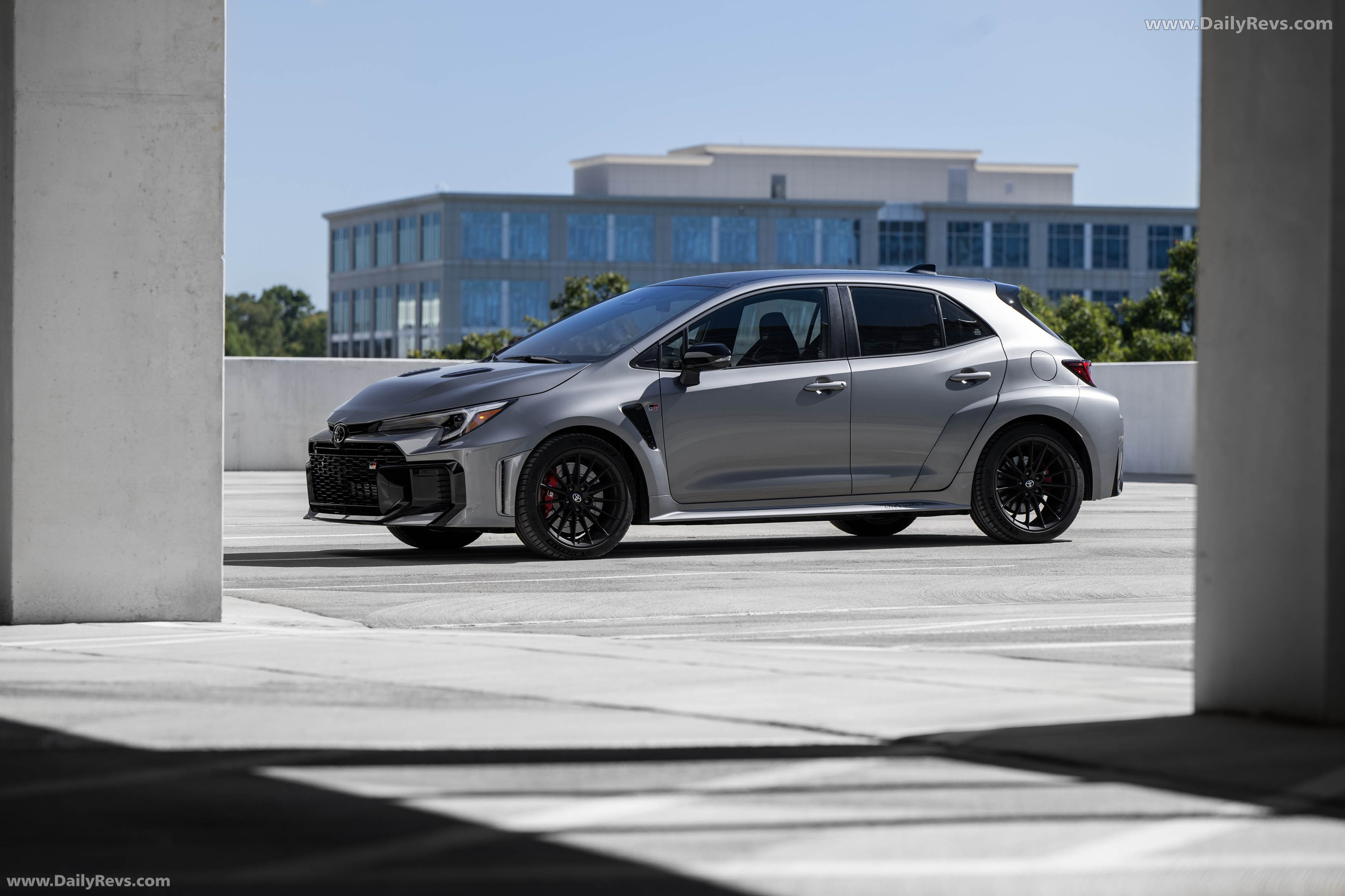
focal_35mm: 140
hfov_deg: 14.7
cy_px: 448
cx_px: 672
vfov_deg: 9.8
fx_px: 5229
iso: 64
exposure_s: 1/100
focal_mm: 140
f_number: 5
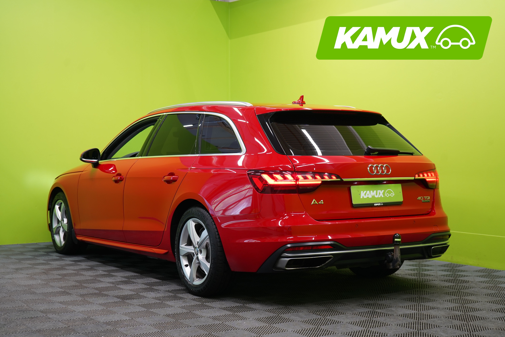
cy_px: 168
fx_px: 743
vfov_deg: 25.5
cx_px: 252
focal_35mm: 53
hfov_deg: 37.5
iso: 500
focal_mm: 53
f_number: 5
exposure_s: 1/40
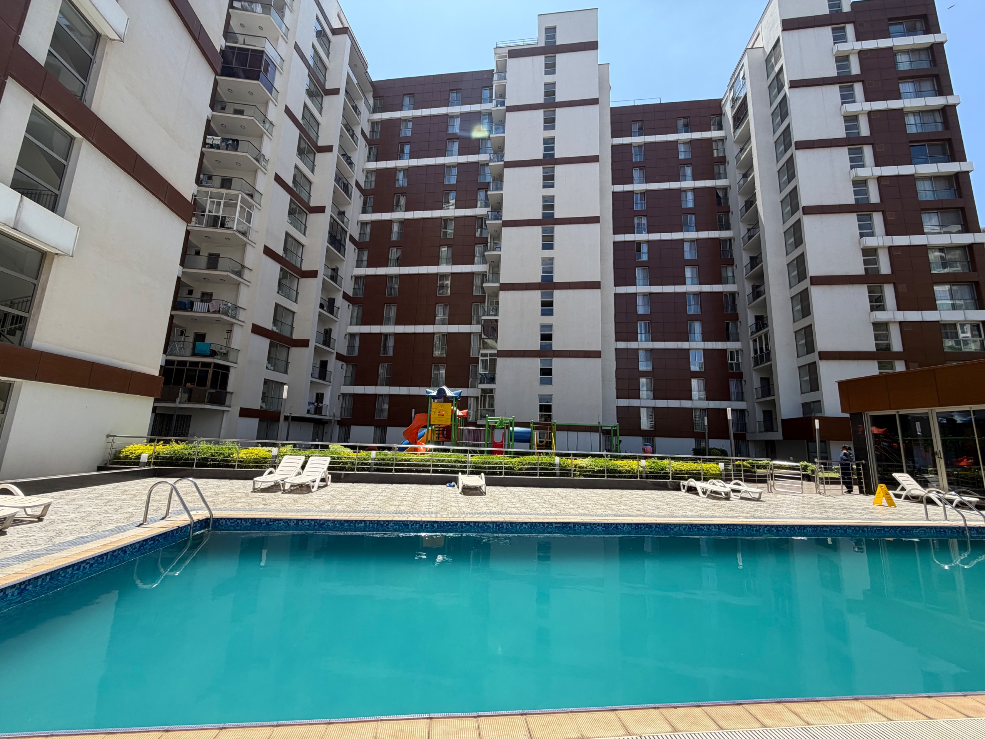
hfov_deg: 102.1
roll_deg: -1.8
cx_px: 492
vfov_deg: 85.7
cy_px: 370
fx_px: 398
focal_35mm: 14
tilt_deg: +10.1
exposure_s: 1/770
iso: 40
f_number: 2.2
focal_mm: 2.22
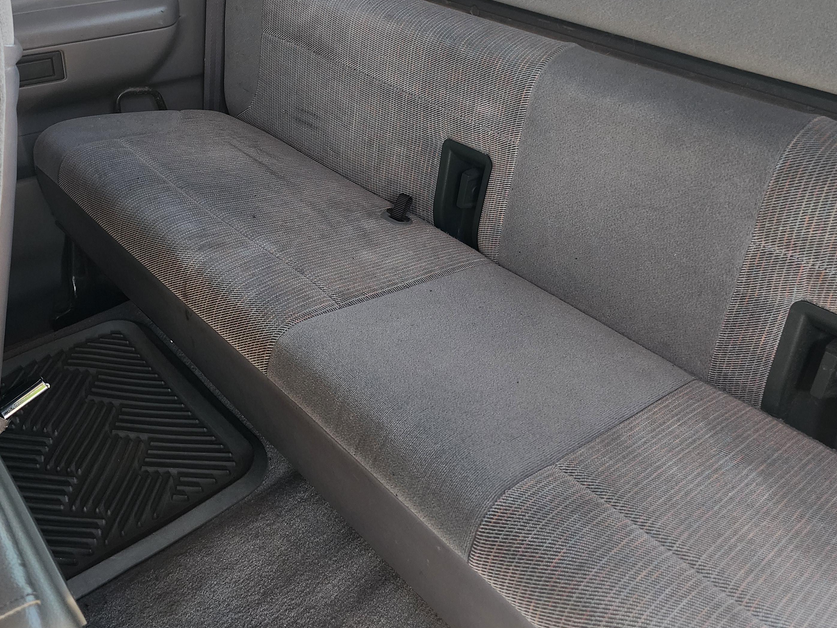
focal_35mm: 33
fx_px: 798
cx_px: 384
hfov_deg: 55.3
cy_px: 207
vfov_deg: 42.3
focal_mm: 6.4
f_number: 1.8
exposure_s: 1/120
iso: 400
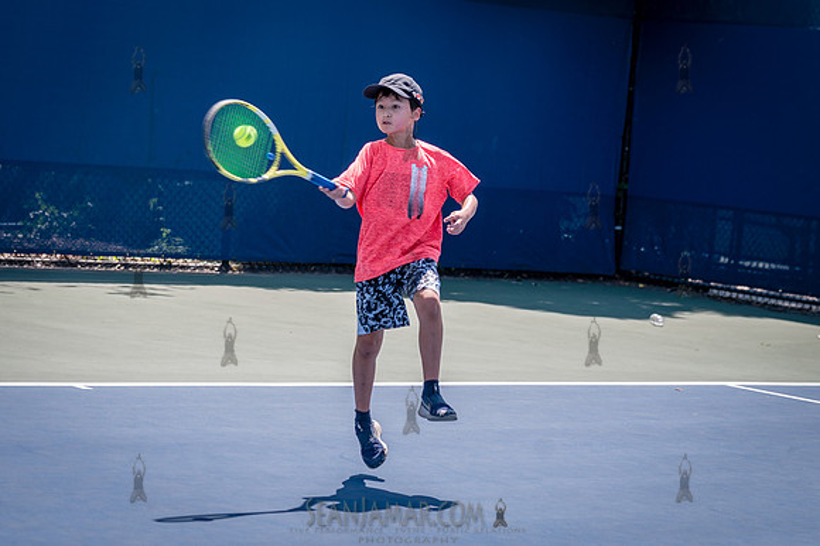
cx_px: 377
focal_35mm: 112
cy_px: 286
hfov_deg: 18.3
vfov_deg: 12.2
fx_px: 2547
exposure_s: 1/500
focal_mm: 85
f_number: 4
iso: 100
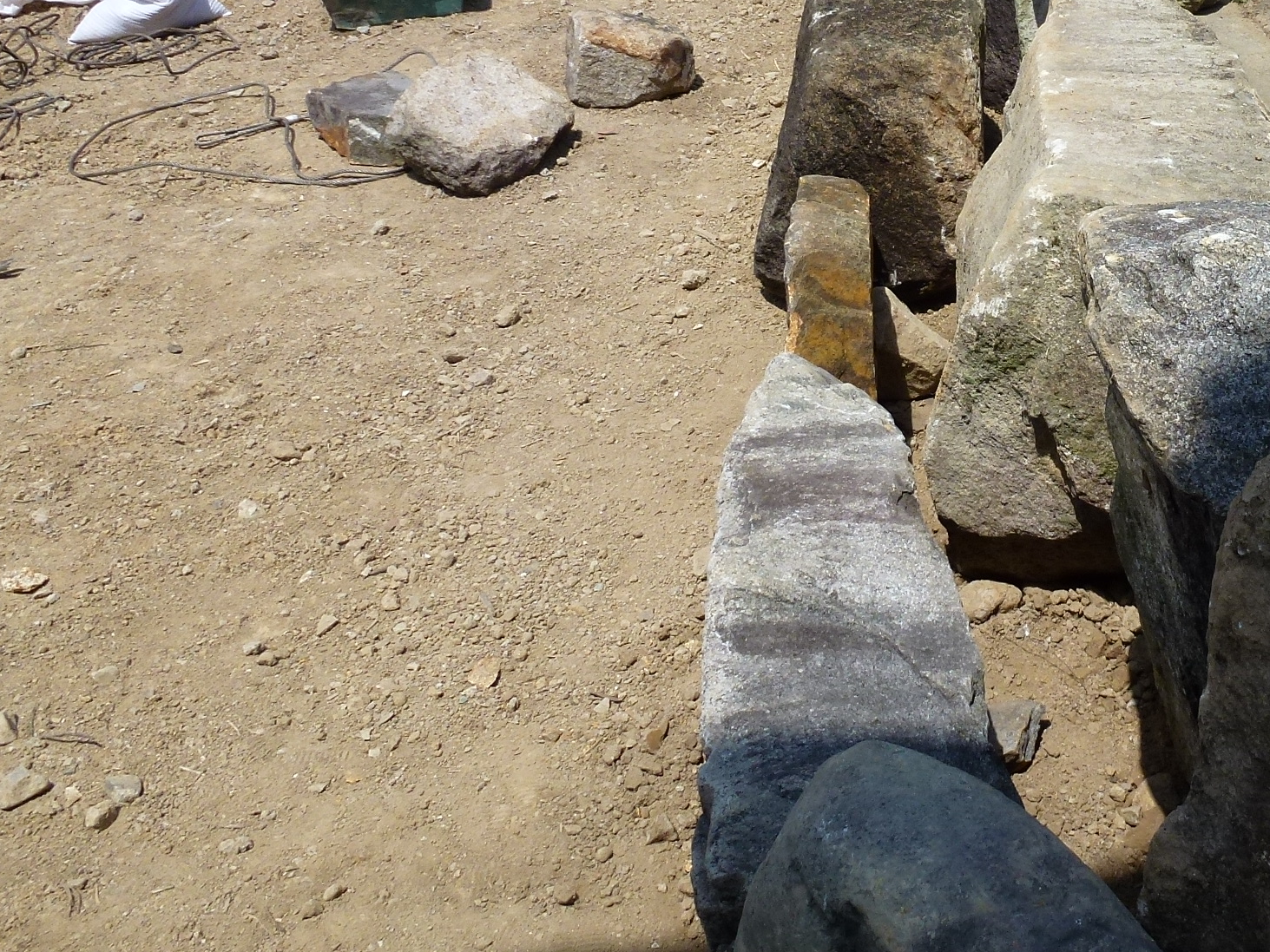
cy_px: 249
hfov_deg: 42.1
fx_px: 1541
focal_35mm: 42
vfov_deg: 33.7
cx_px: 1076
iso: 100
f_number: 4
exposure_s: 1/800
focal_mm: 4.3
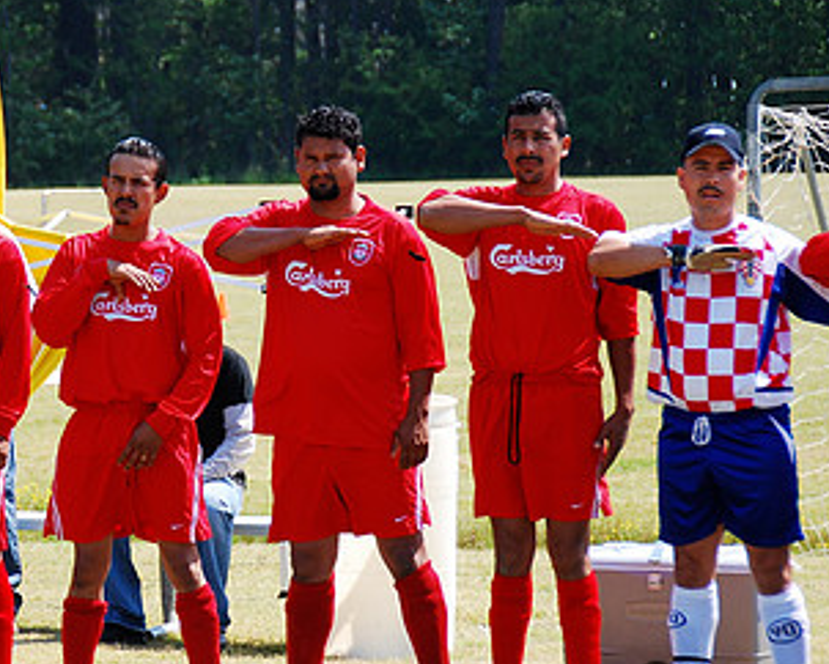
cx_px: 104
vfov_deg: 5.1
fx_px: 7439
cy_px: 318
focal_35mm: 303
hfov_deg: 6.4
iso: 100
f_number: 5.6
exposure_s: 1/200
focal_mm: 112
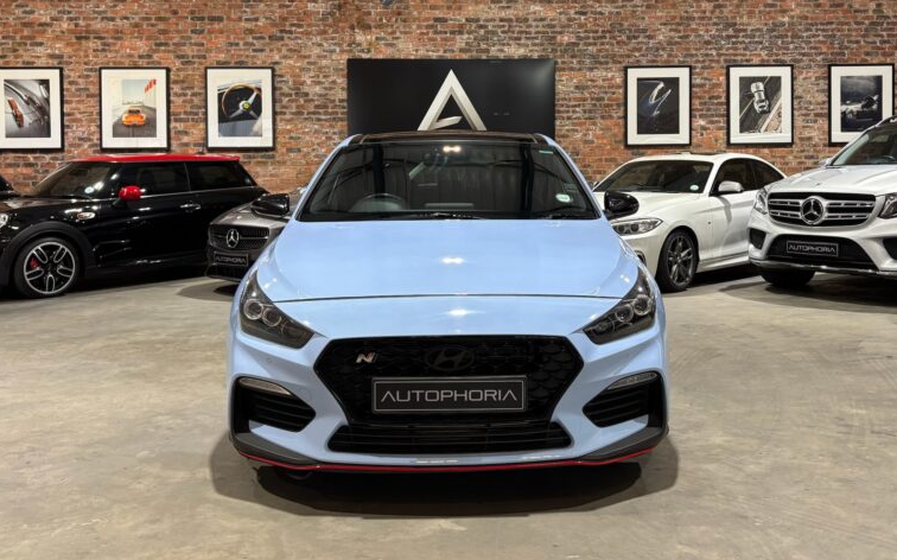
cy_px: 238
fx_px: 684
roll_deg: -0.3
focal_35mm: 28
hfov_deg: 66.5
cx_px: 448
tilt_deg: -1.6
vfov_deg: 44.4
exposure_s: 1/69
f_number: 1.6
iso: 125
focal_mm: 5.96
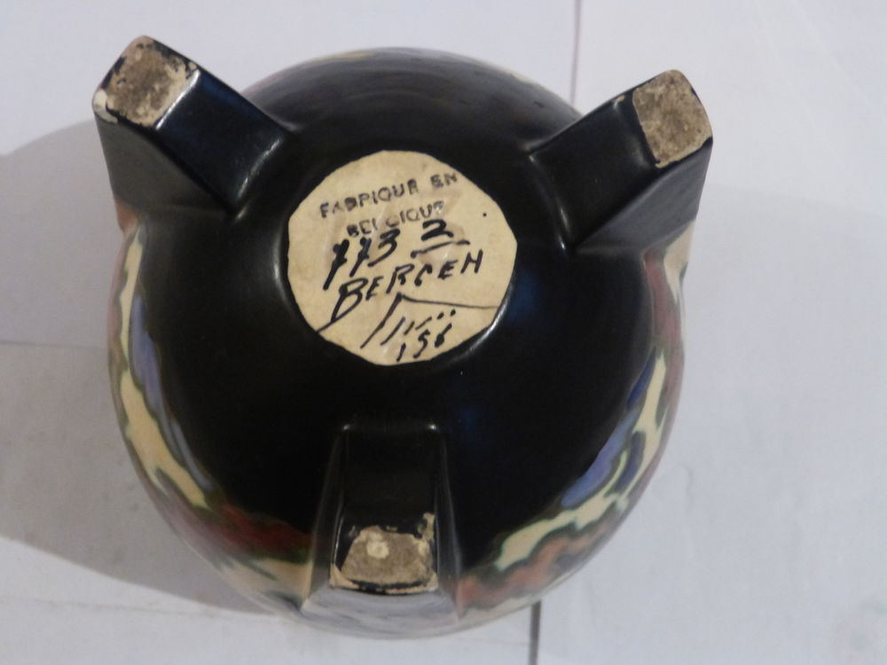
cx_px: 444
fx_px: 1358
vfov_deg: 27.5
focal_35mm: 53
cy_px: 332
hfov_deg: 36.2
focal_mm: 9.4
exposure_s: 1/15
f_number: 3.2
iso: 800
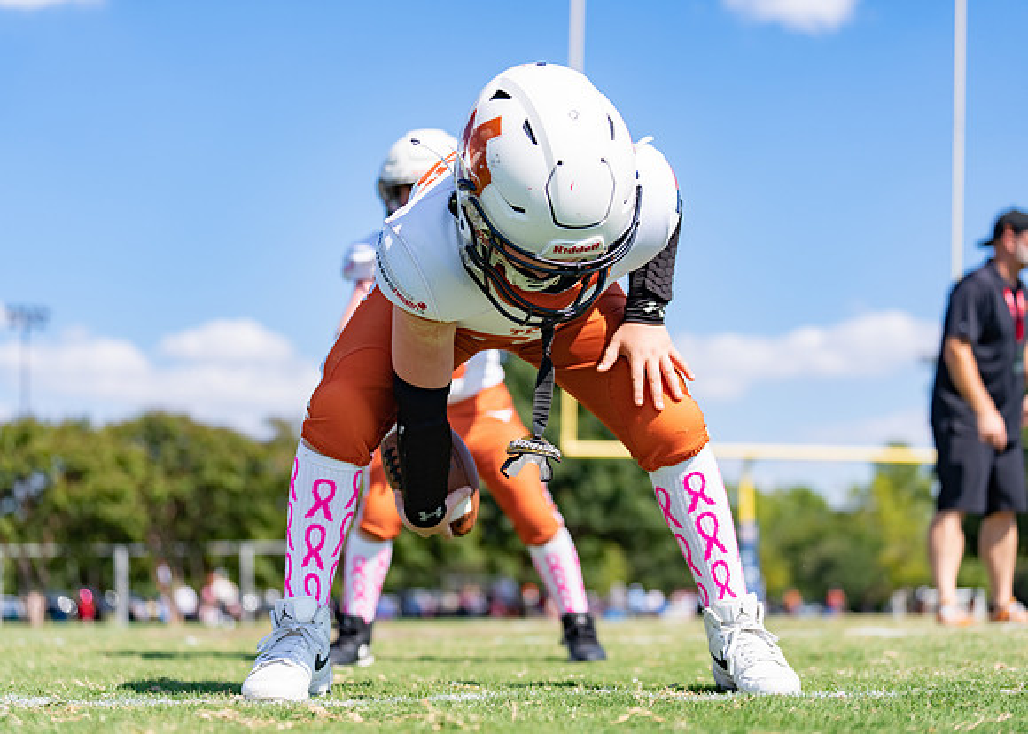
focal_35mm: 73
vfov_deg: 19.4
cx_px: 514
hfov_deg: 27.0
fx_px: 2141
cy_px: 367
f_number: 2.8
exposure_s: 1/1250
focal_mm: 70
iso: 100
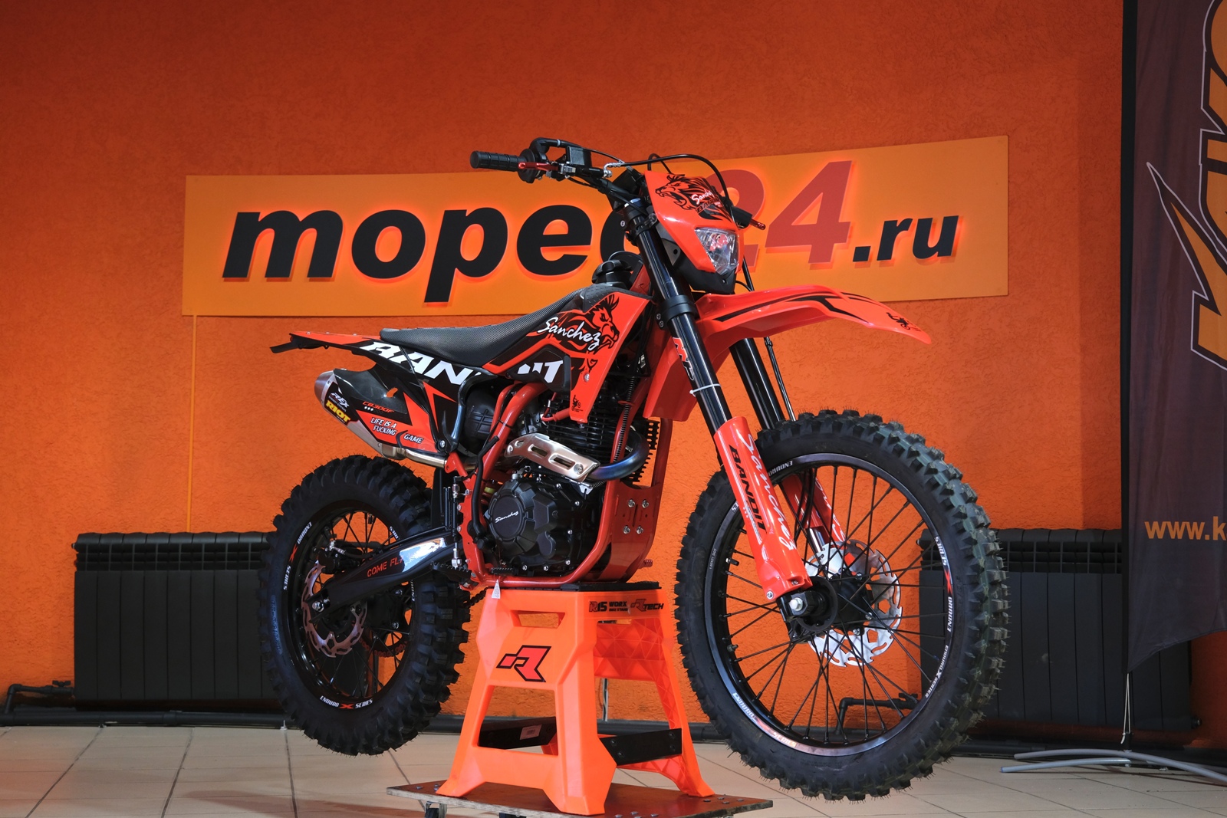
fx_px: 1670
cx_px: 614
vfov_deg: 27.5
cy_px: 409
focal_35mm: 49
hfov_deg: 40.3
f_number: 4
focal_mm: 32.5
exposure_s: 1/100
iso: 1250
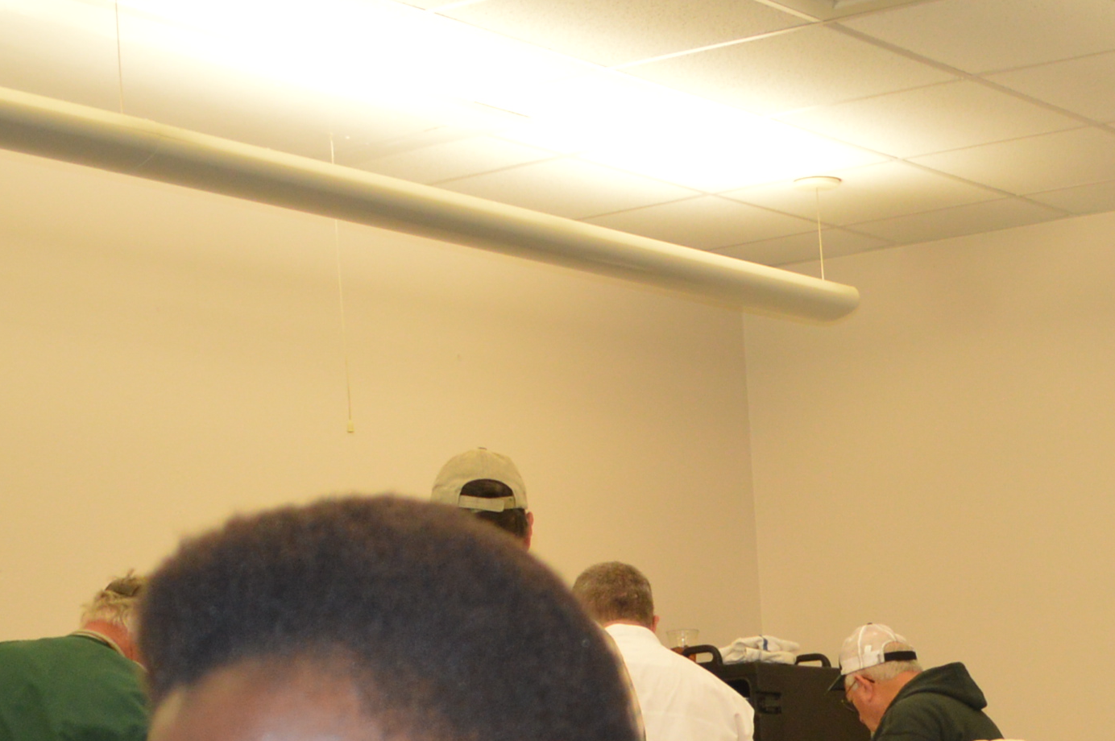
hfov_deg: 22.1
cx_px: 1158
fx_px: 2723
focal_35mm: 88
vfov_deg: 14.2
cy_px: 1203
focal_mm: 18
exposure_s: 1/60
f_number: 3.5
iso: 500
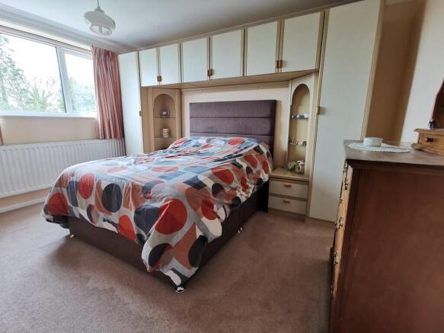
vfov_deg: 74.7
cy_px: 166
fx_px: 218
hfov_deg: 91.0
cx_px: 222
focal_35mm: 17
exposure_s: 1/33.3
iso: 250
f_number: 2.2
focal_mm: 2.26
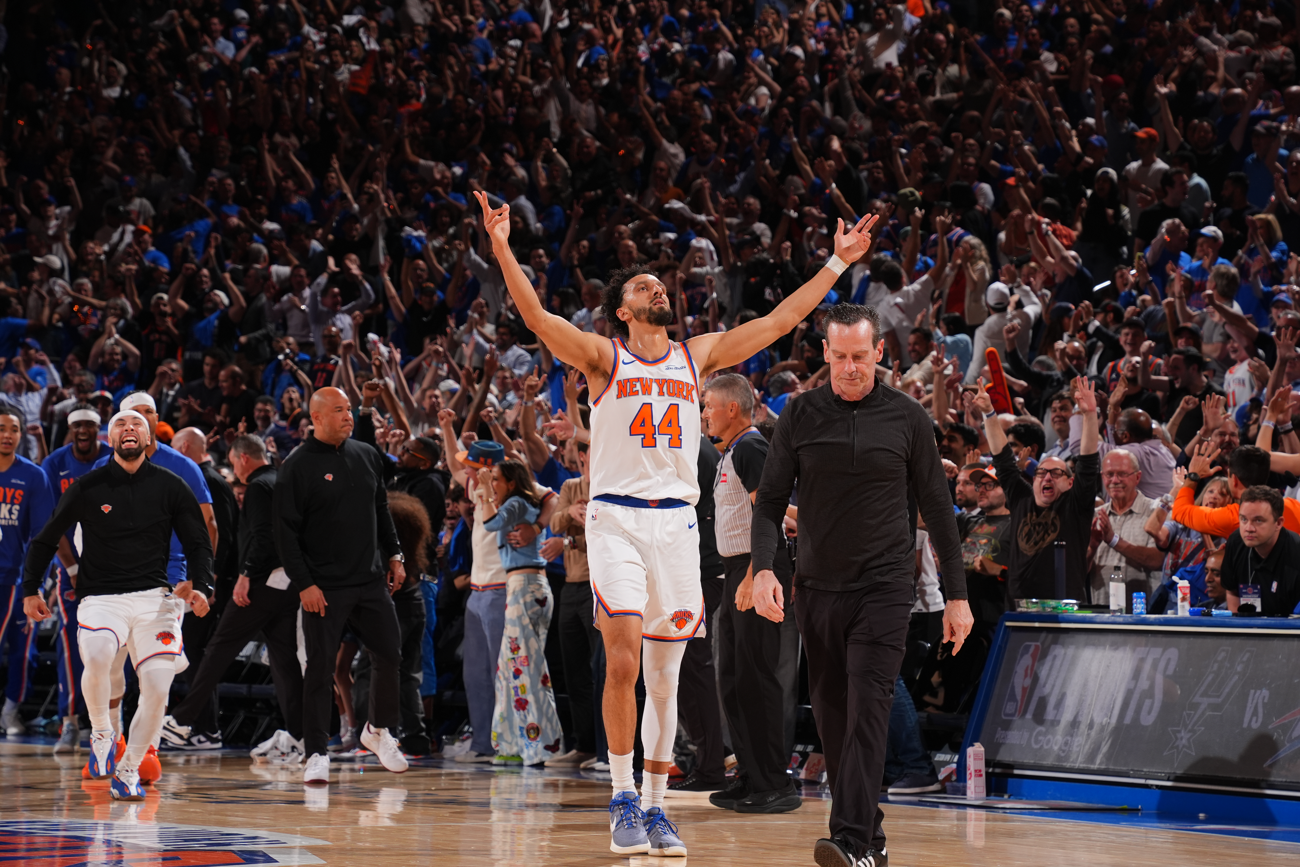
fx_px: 4622
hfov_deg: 16.0
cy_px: 434
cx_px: 650
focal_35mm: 128
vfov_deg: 10.7
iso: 500
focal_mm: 128
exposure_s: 1/640
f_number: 6.3
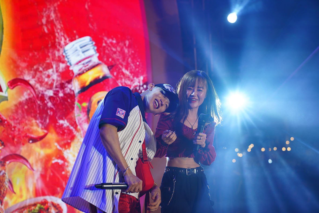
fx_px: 620
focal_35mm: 70
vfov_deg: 19.5
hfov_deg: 28.8
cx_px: 160
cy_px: 106
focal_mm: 70
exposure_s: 1/250
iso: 125
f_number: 3.2
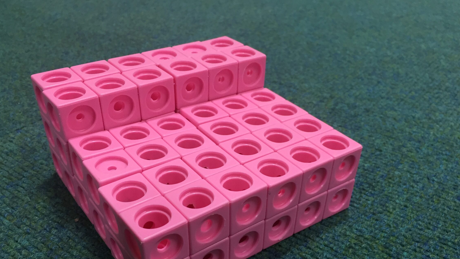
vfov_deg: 32.5
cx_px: 238
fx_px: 439
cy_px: 181
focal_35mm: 36
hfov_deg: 55.3
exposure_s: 1/33
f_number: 2.2
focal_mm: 4.15
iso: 125
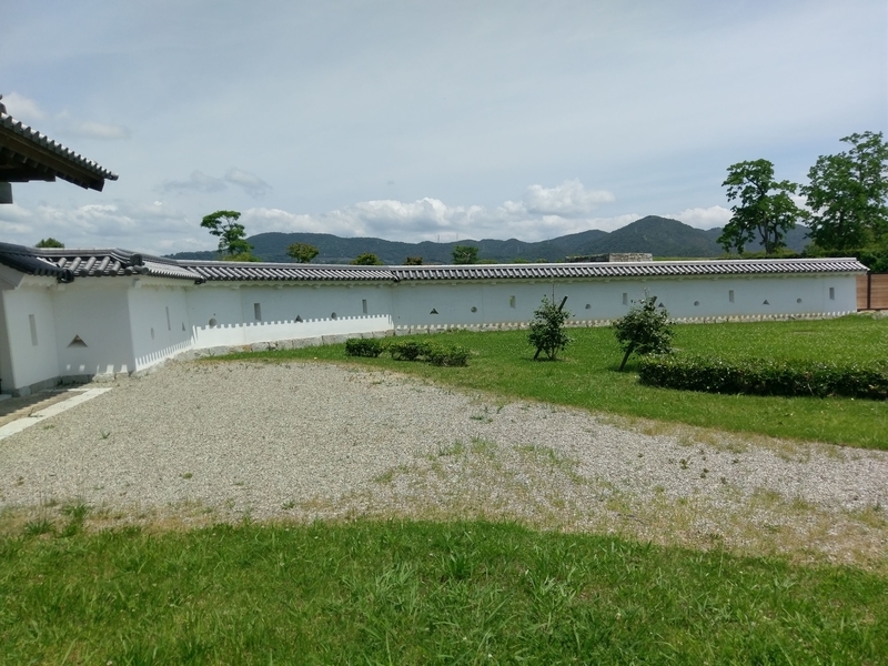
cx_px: 444
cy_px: 333
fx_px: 667
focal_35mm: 26
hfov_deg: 67.3
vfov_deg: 53.1
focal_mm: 4.58
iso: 125
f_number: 1.8
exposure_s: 1/4364
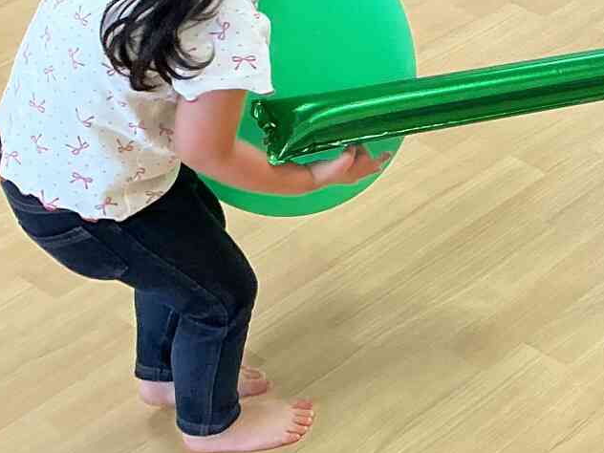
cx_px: 909
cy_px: 197
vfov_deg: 15.7
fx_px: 1640
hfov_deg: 18.5
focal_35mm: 94
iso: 50
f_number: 1.8
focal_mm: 3
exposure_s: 1/120
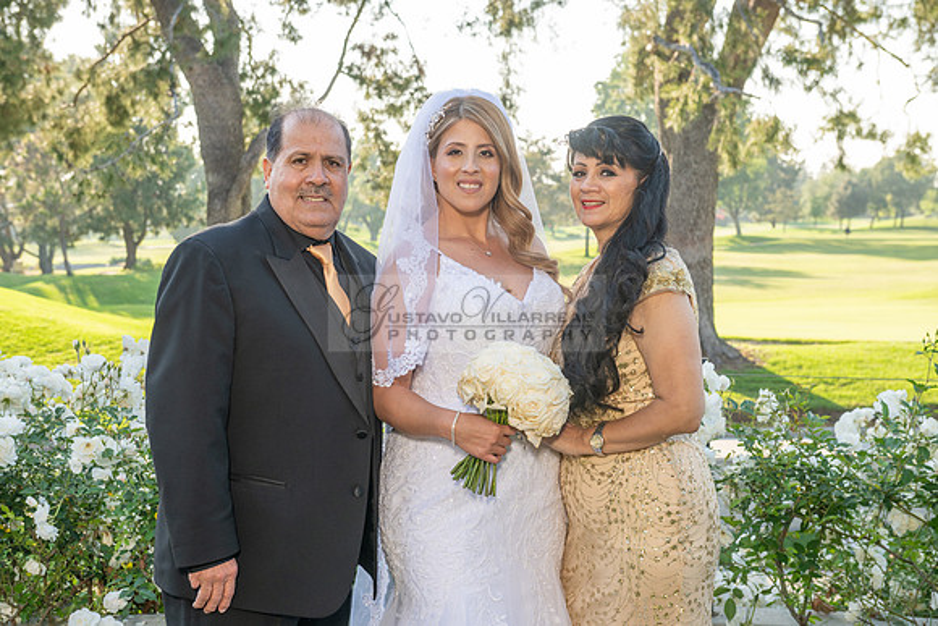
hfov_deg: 35.6
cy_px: 313
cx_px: 469
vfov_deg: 24.2
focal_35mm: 56
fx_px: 1459
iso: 200
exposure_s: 1/160
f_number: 6.3
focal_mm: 56
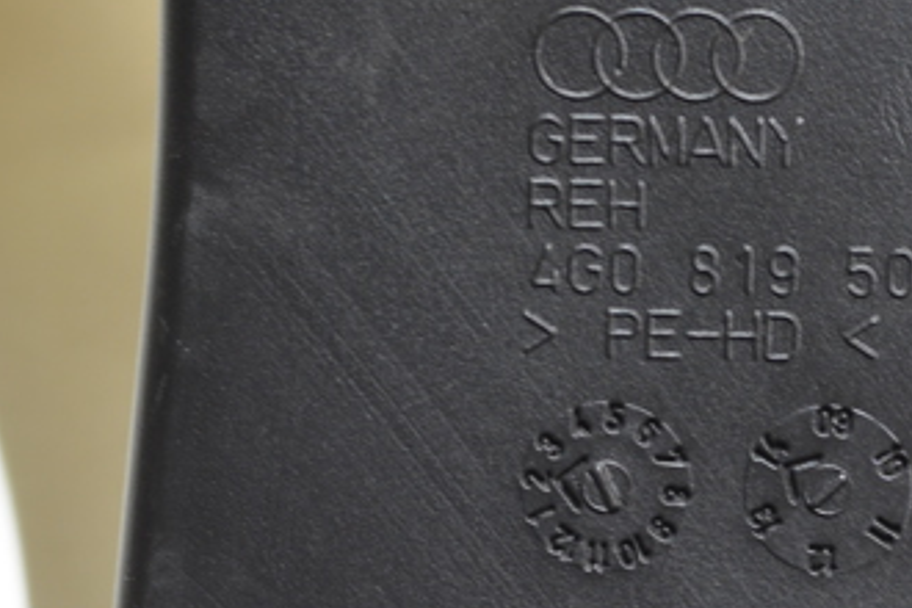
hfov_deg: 14.1
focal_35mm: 145
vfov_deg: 9.5
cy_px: 372
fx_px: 3673
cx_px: 771
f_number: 3.2
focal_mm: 50
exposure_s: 1/40
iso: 800
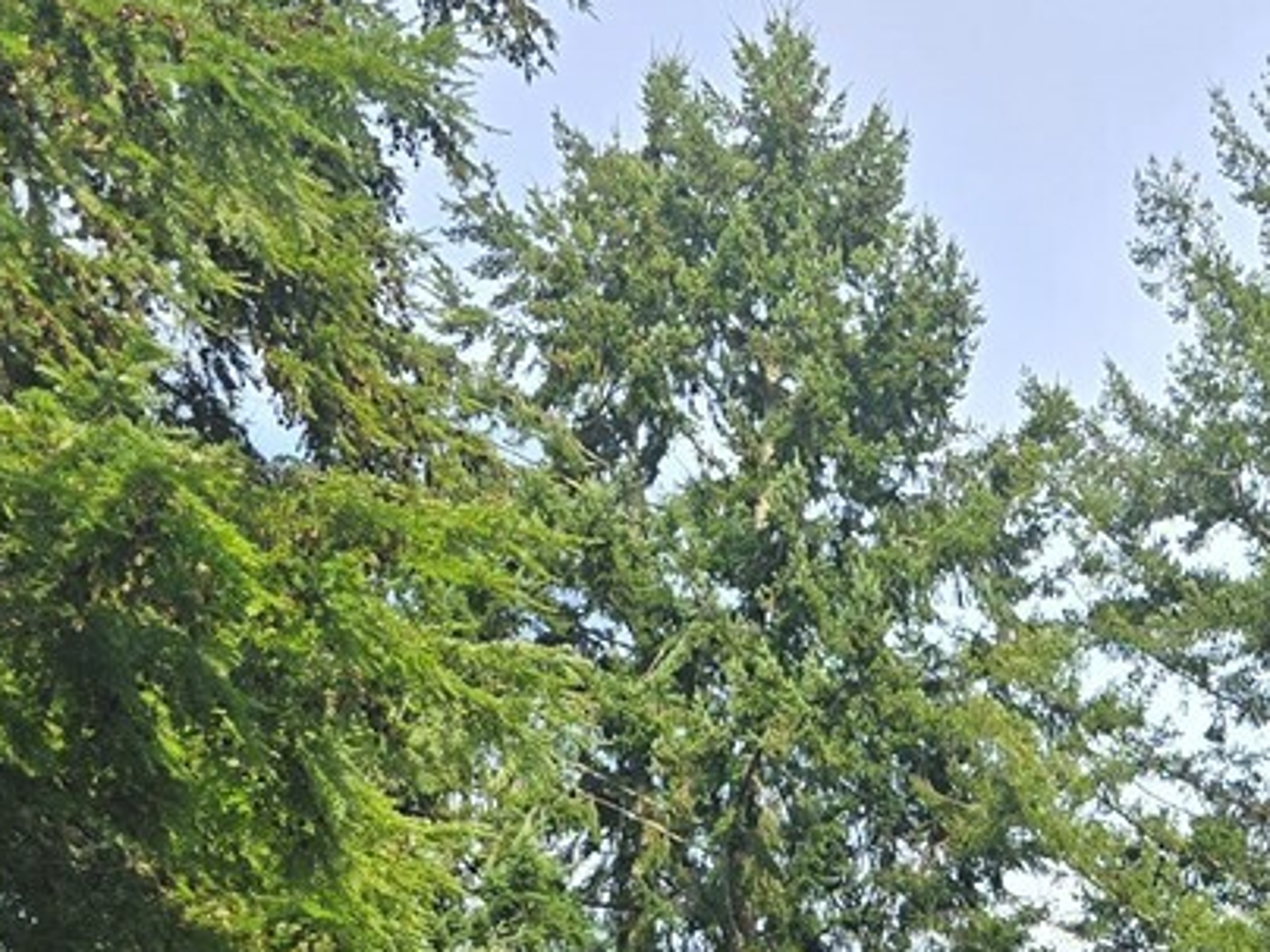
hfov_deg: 19.1
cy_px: 1659
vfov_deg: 14.5
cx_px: 1874
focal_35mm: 91
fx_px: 3339
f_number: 1.7
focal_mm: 6.3
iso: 12
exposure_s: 1/329
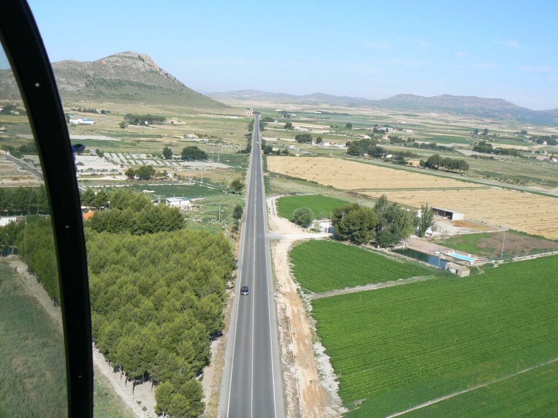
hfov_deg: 51.4
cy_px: 209
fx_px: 580
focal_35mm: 36
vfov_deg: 39.7
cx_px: 279
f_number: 5.6
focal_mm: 6
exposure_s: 1/500
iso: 80
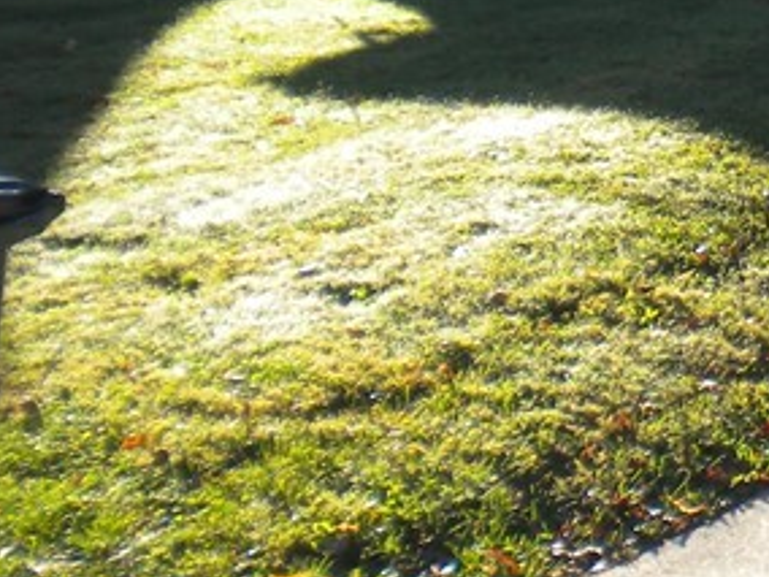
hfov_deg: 14.0
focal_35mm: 126
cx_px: 1357
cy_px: -87
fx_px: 2799
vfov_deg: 11.6
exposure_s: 1/208
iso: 80
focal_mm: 6.3
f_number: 4.6
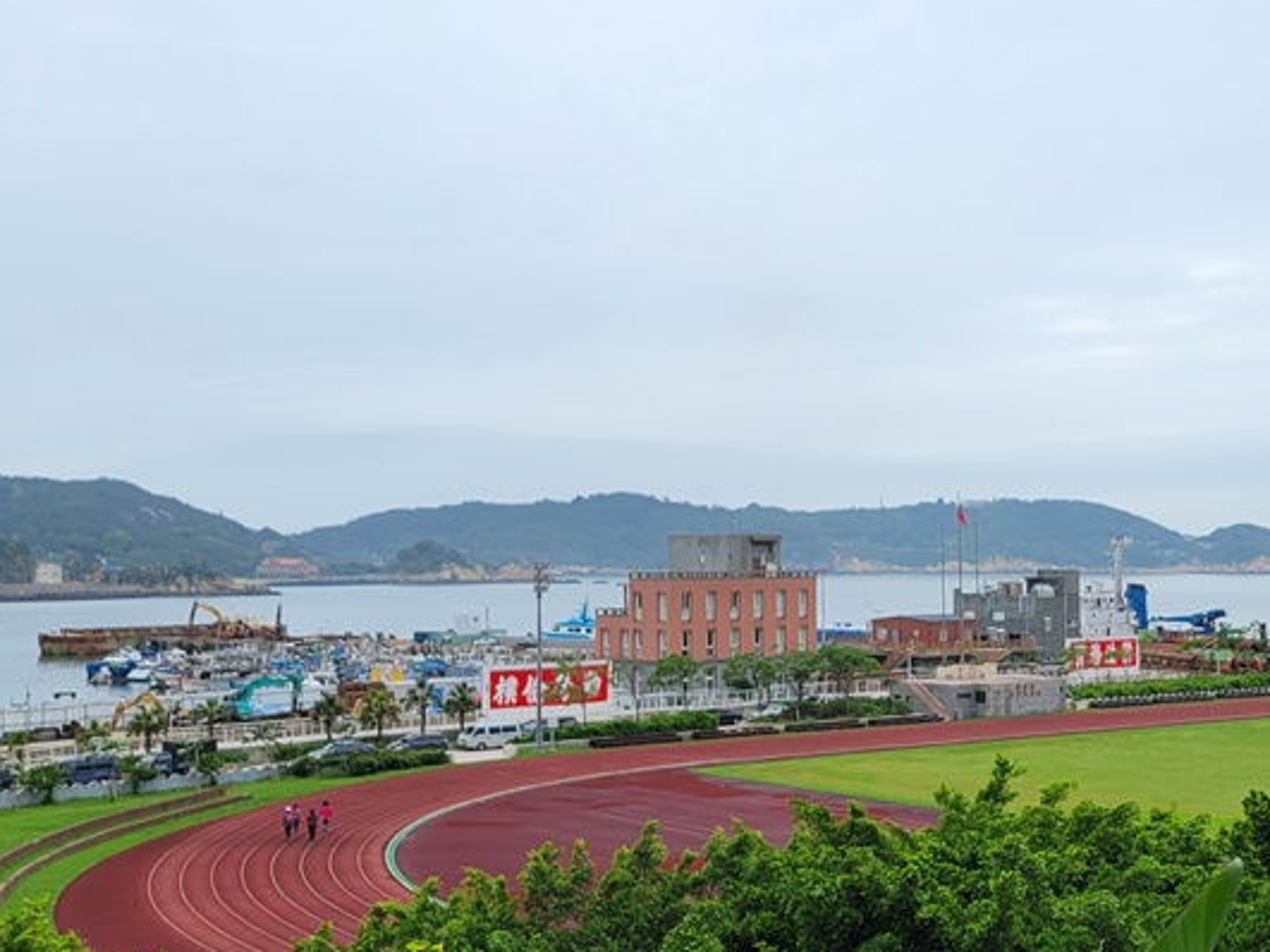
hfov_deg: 38.7
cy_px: 483
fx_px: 1797
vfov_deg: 29.7
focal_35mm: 49
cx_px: 773
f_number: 1.8
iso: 40
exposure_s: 1/1728
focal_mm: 5.4
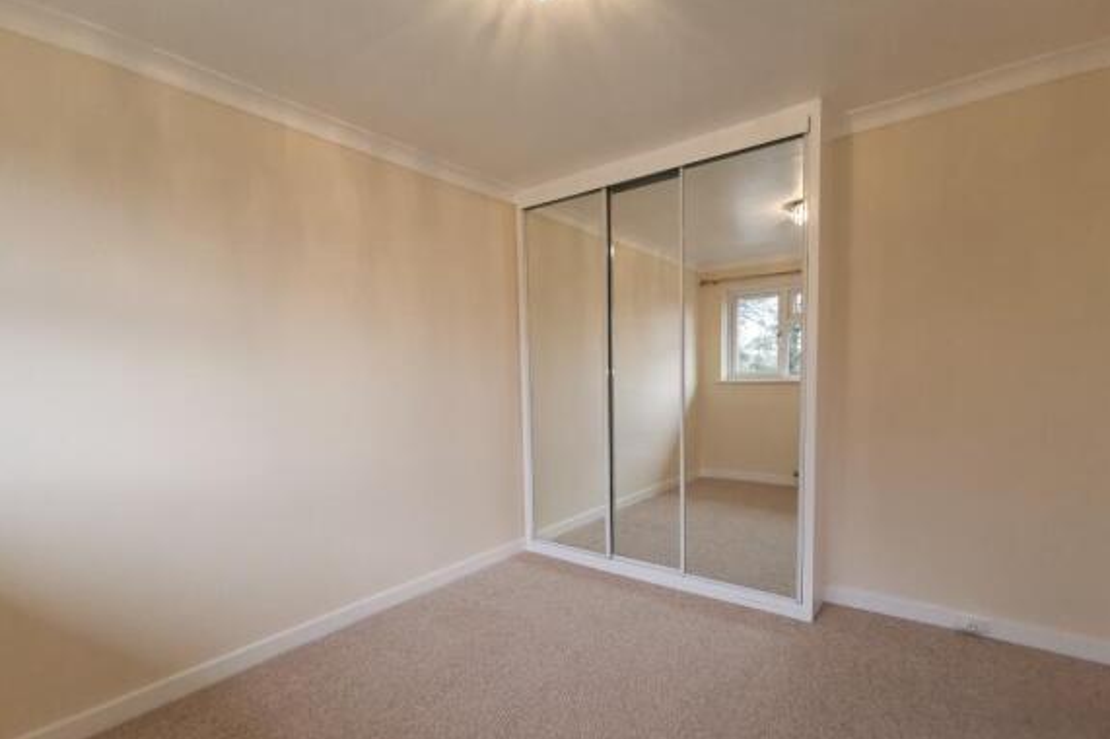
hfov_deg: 93.3
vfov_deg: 70.1
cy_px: 417
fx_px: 524
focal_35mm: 17
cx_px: 565
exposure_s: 1/100
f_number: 2.2
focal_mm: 3.95
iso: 320
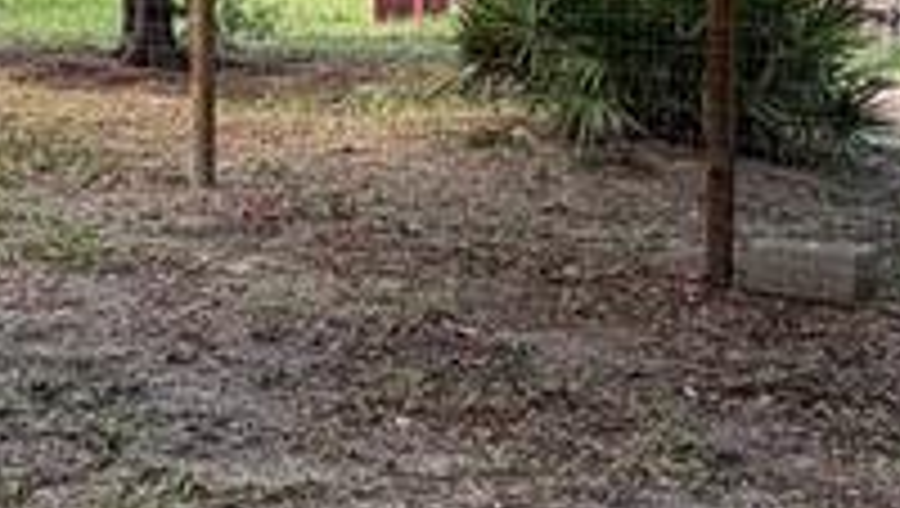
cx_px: 459
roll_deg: -0.8
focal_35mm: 78
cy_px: -45
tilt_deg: -0.9
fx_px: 1863
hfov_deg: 27.2
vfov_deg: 15.2
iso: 40
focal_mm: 2.22
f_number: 2.2
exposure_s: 1/126
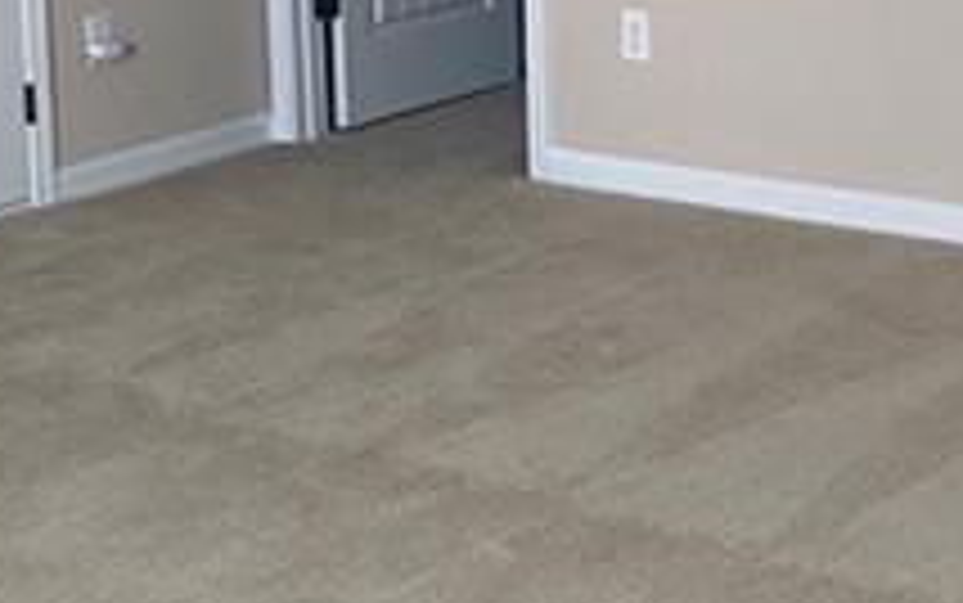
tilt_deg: -9.8
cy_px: 58
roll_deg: +2.0
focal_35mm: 99
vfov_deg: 13.1
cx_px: 292
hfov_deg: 20.9
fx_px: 2600
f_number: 1.8
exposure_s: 1/60
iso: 100
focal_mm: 4.25
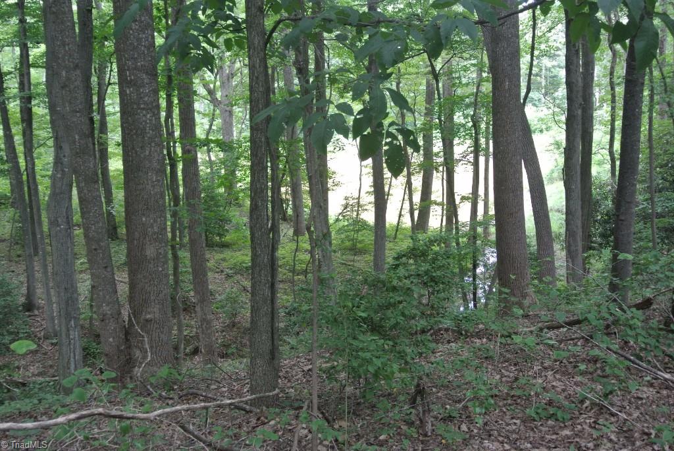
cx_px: 337
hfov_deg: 46.4
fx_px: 787
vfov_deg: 32.0
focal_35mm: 42
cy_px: 226
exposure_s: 1/80
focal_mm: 15.7
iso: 400
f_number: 4.2
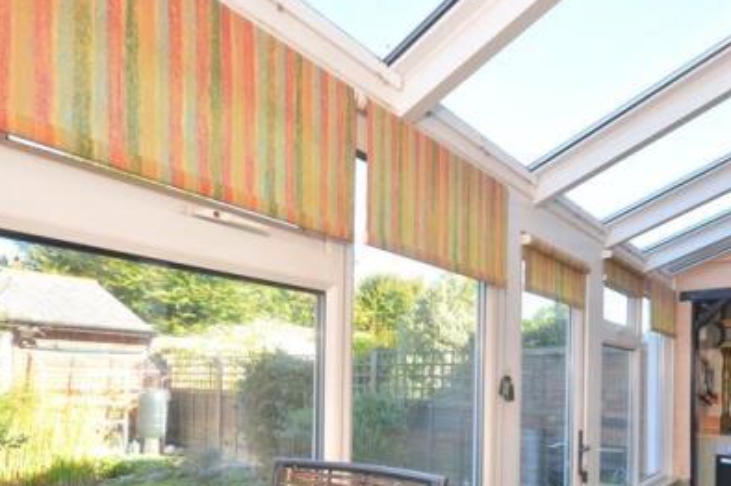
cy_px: 368
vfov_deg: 49.1
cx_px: 451
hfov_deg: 70.5
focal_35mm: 25
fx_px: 507
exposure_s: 1/80
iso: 500
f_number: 8
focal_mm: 10
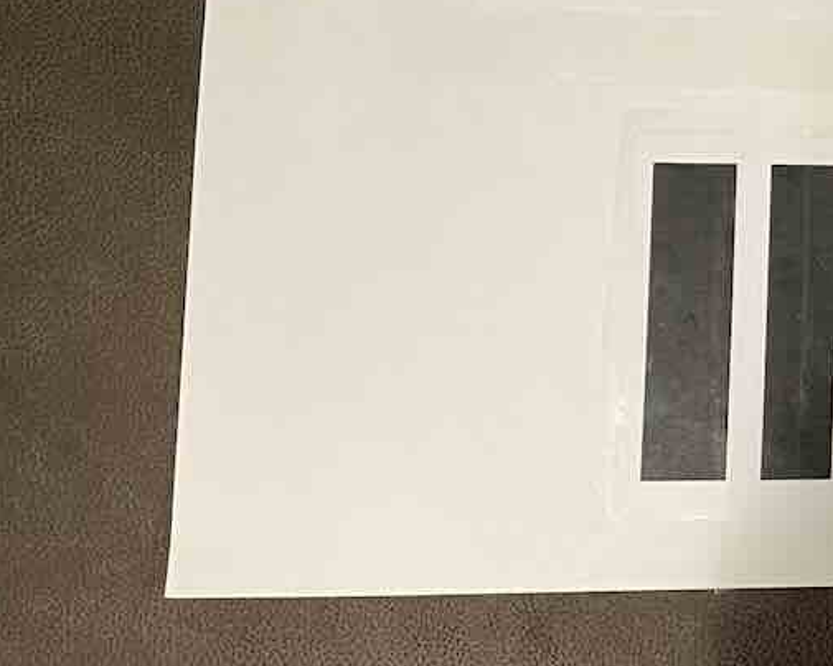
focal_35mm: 81
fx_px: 1997
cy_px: 186
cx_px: 1207
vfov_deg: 18.8
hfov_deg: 20.5
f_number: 1.6
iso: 125
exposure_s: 1/60
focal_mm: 4.2
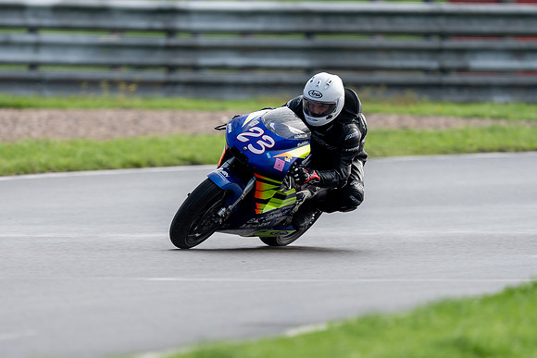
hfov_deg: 2.3
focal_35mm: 884
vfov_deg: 1.6
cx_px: 233
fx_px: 13189
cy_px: 188
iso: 80
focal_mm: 600
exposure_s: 1/500
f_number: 4
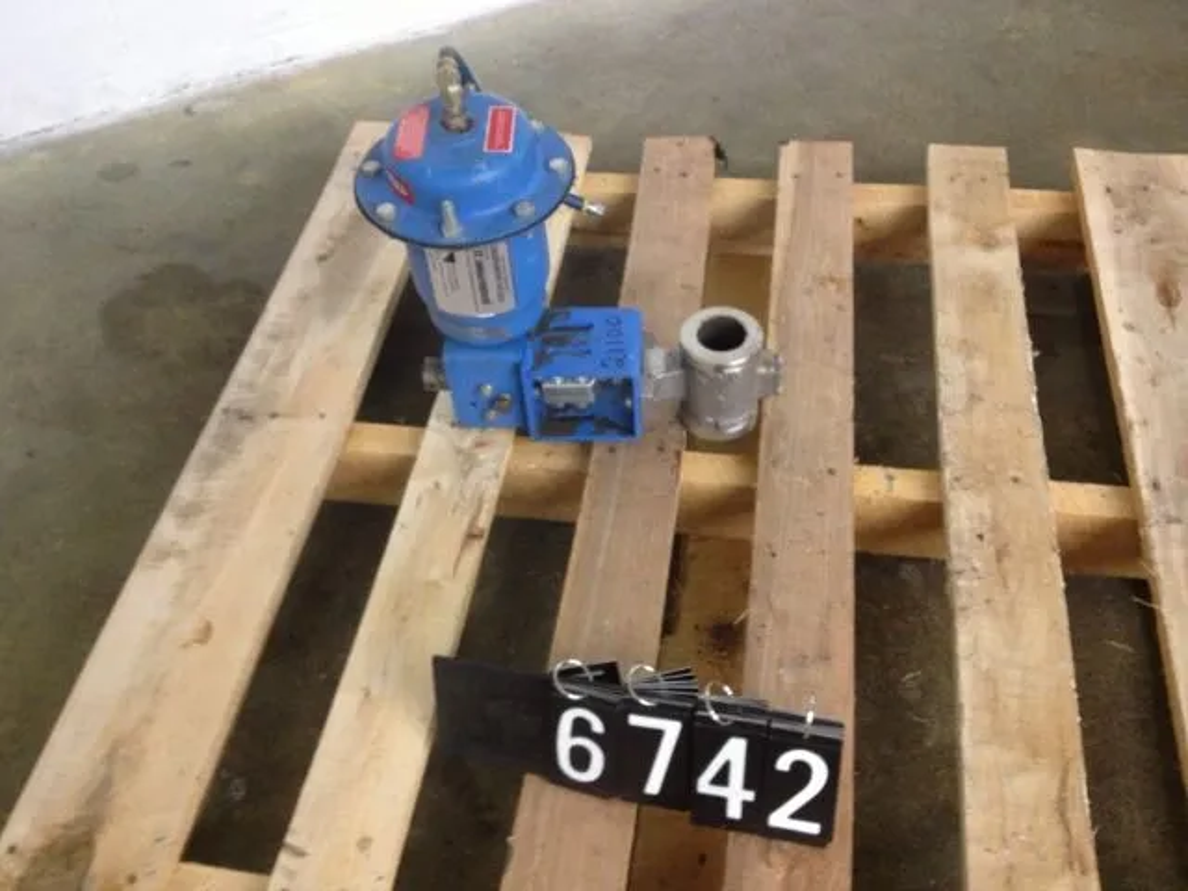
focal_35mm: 35
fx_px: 1201
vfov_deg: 40.7
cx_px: 594
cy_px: 446
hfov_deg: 52.6
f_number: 2.4
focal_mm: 4.28
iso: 320
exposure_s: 1/20
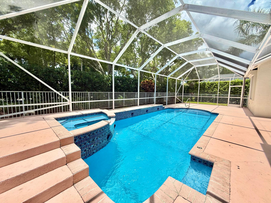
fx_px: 110
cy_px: 102
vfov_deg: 85.7
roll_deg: -1.0
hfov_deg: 102.1
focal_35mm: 14
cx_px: 136
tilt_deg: -4.4
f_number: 2.2
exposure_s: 1/1189
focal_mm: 2.22
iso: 50
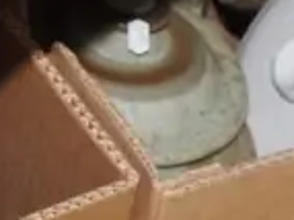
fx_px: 2062
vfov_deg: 5.8
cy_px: -389
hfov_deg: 8.1
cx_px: -80
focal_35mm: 243
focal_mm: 17
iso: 2000
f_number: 5.6
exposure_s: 1/60
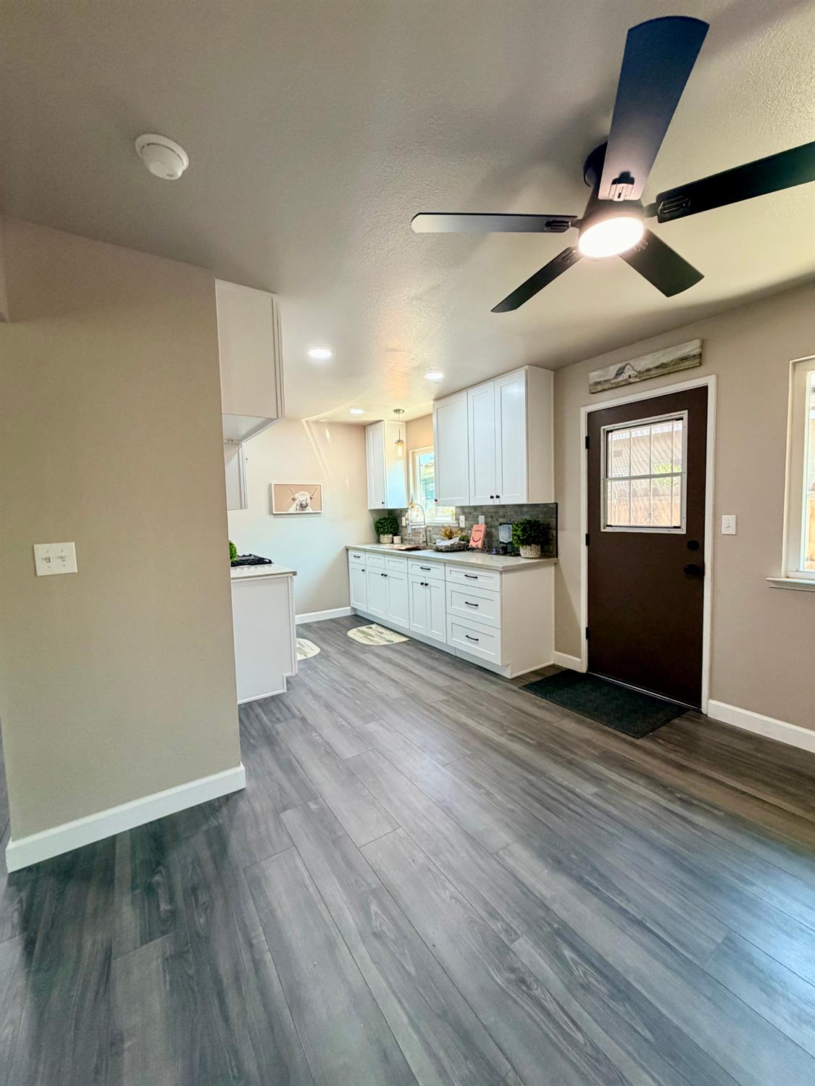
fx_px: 439
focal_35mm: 14
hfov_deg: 85.7
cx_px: 408
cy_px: 543
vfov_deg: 102.0
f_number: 2.2
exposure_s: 1/121
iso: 320
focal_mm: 2.22
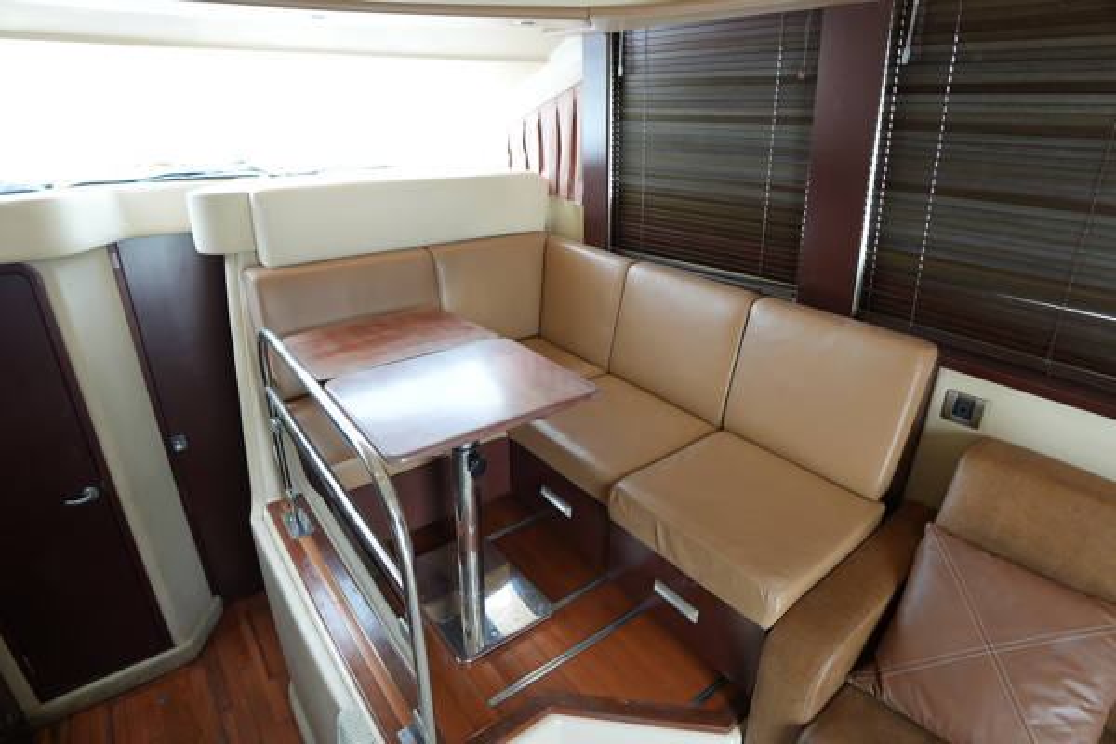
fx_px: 558
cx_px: 558
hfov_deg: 90.0
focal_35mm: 18
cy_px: 372
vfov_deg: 67.4
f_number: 2.5
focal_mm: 12
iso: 100
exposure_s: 1/50
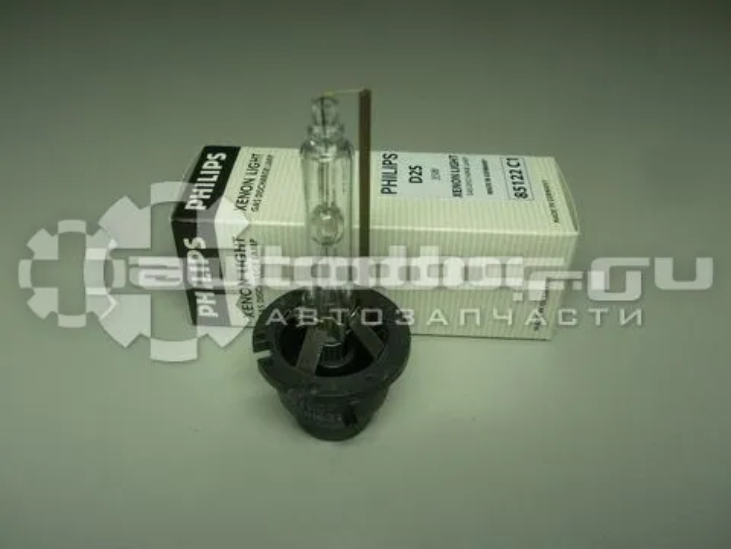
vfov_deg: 42.9
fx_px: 697
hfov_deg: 55.4
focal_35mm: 33
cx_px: 366
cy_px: 274
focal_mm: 5.8
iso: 80
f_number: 3.5
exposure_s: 1/60
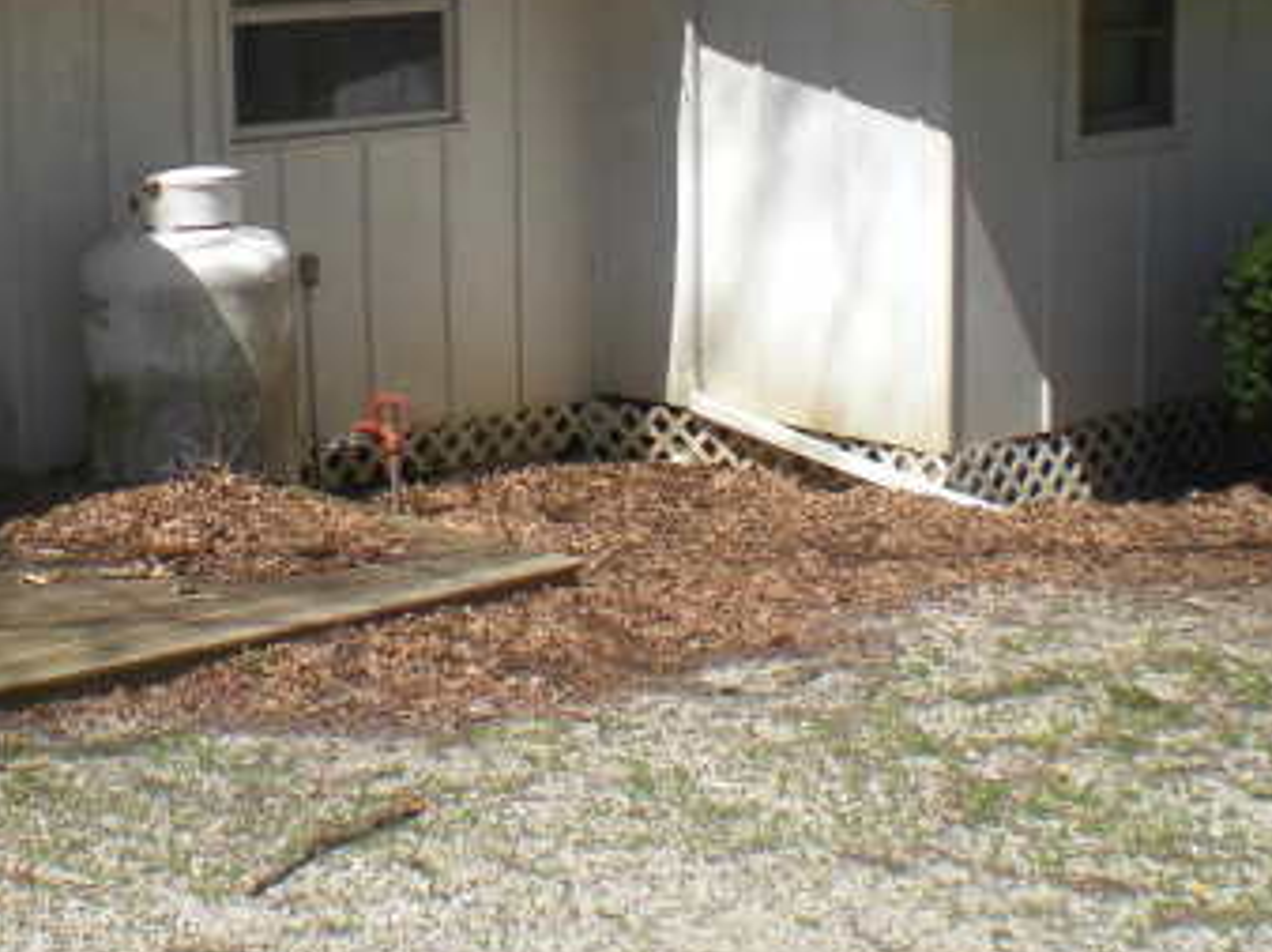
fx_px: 2754
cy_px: 169
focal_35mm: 75
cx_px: 341
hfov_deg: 25.7
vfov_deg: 19.4
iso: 64
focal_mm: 6.3
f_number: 4.6
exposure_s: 1/418
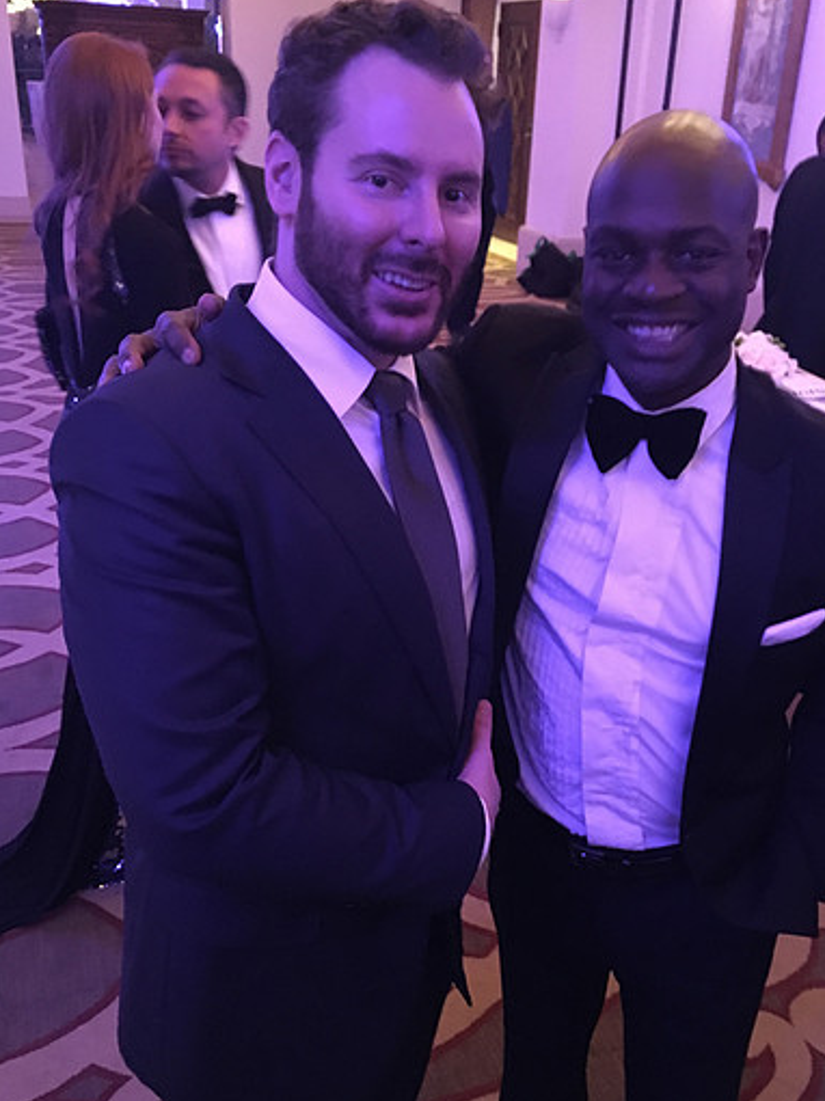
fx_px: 1050
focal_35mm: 33
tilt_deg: -25.5
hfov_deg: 42.9
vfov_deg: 55.3
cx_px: 450
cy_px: 581
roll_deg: -2.3
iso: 640
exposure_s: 1/15
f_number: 2.2
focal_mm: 4.15
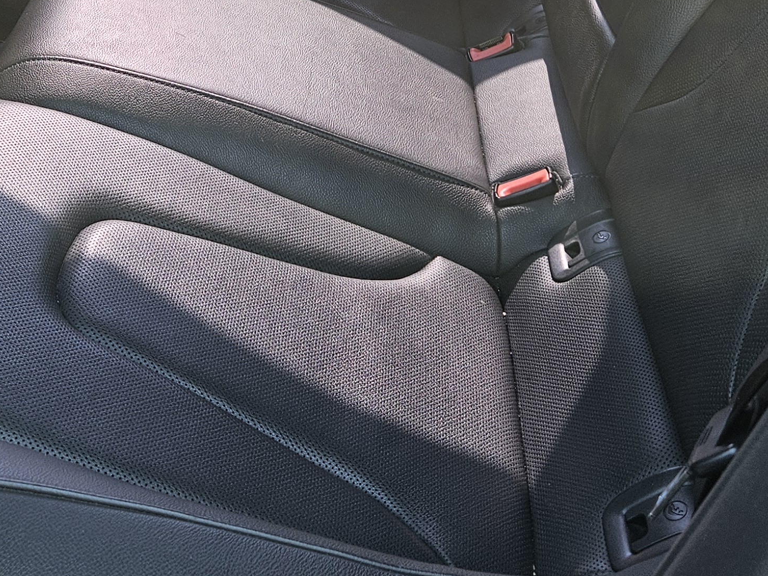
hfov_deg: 30.7
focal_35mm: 63
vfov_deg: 22.2
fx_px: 1398
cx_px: 331
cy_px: -39
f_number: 1.8
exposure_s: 1/120
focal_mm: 5.4
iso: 25
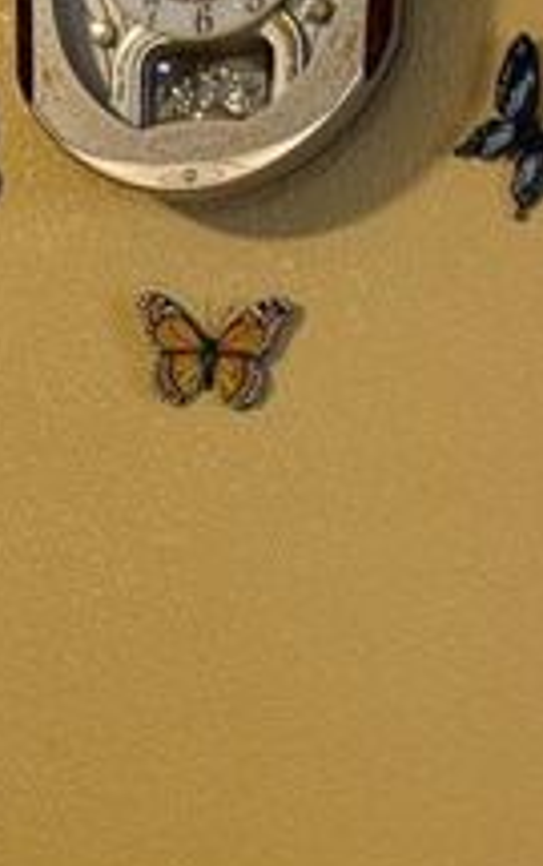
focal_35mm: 121
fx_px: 2855
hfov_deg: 10.5
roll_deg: -0.8
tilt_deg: -11.6
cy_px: 1176
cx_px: -286
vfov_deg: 16.2
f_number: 1.78
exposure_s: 1/60
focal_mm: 6.76
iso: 160
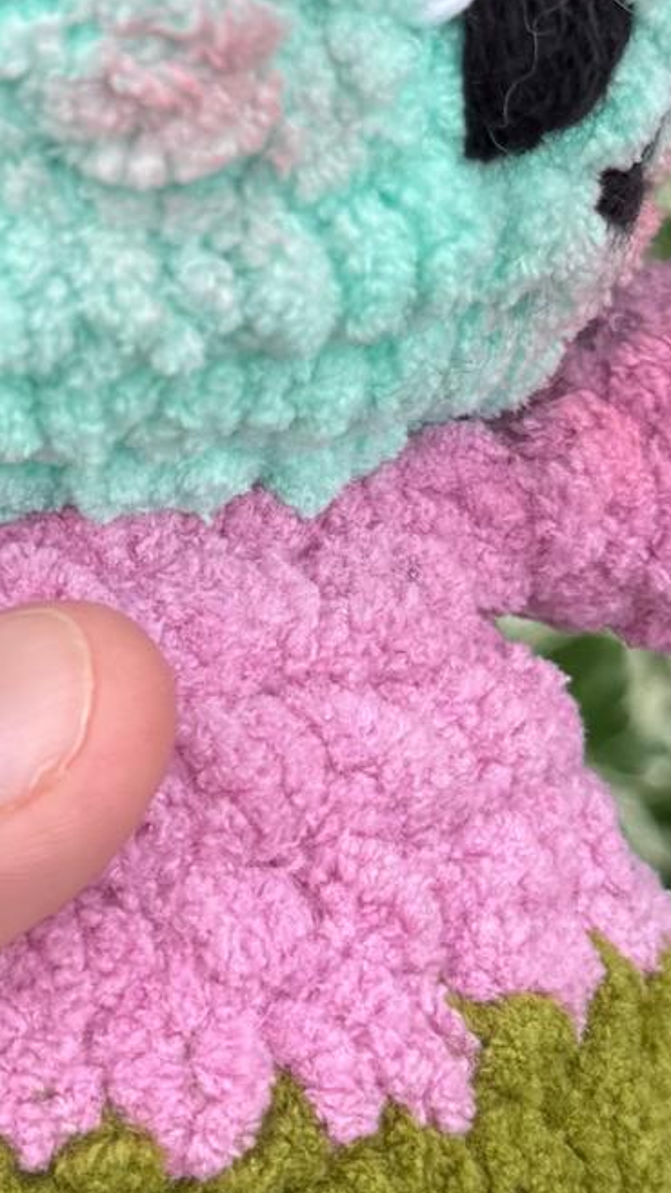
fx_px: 3226
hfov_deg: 11.8
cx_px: 58
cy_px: 389
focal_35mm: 102
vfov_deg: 20.9
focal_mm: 6.76
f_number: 1.78
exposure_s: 1/2801
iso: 80
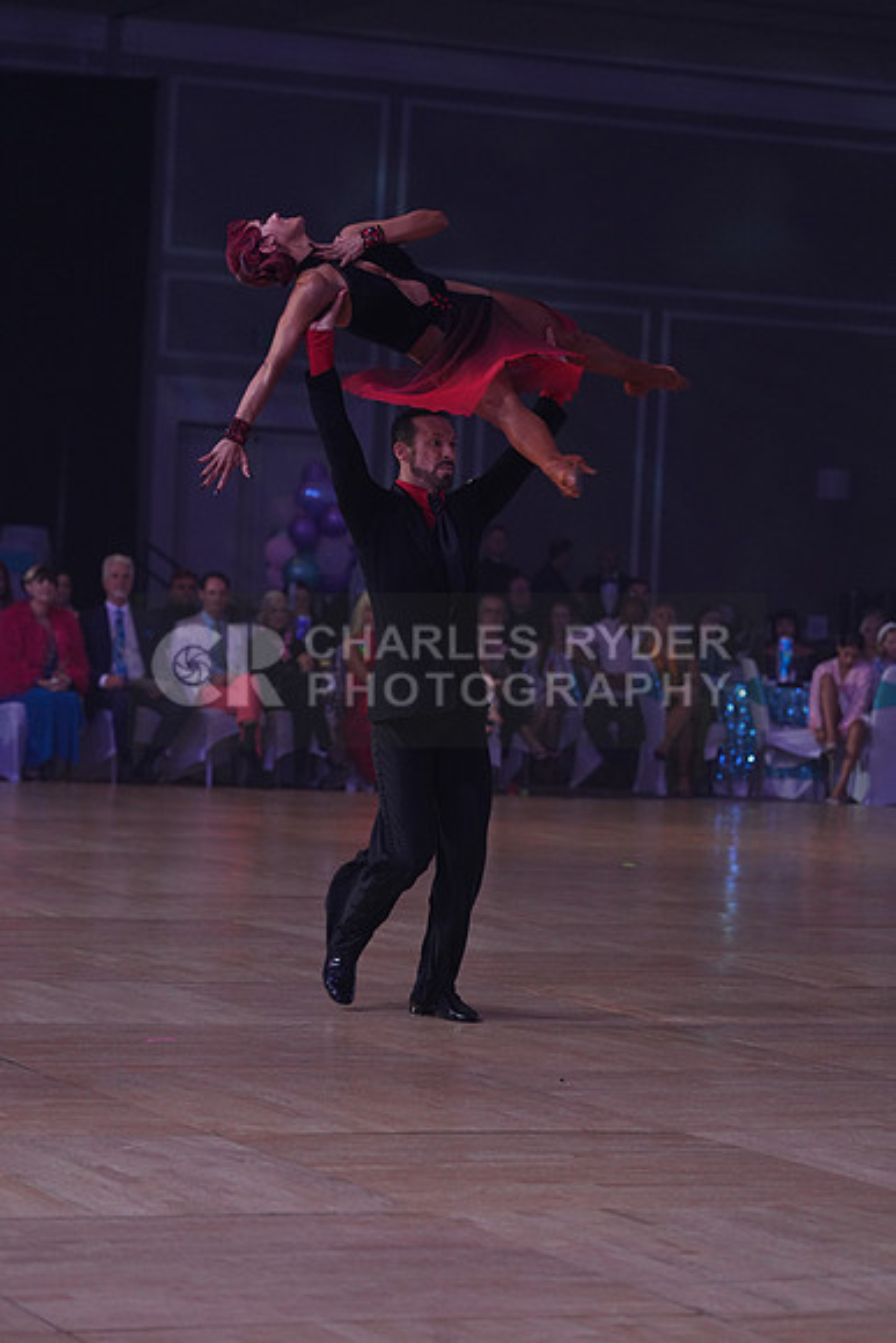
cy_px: 672
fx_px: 4141
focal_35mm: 111
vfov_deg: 18.4
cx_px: 448
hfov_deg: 12.3
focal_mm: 111
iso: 1250
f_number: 4
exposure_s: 1/400
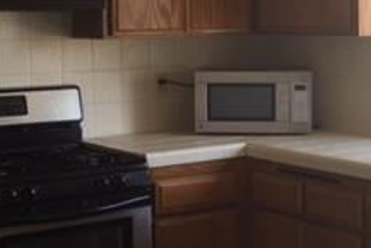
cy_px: 104
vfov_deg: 15.4
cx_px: 212
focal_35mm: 89
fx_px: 918
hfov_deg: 22.8
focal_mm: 4.15
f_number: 2.2
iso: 32
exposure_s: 1/40
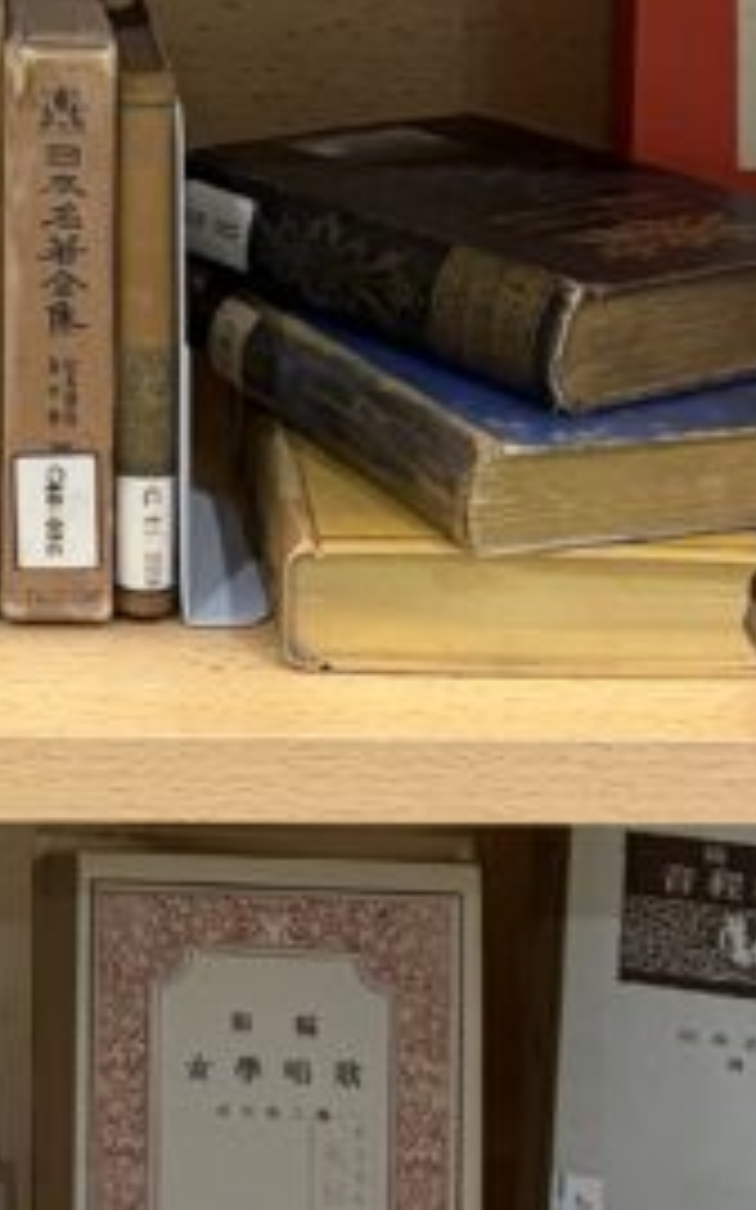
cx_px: -180
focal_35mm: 105
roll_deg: +0.5
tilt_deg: -10.9
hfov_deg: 12.1
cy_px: -40
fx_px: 3463
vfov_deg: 19.2
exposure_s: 1/50
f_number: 1.6
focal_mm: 5.96
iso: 160
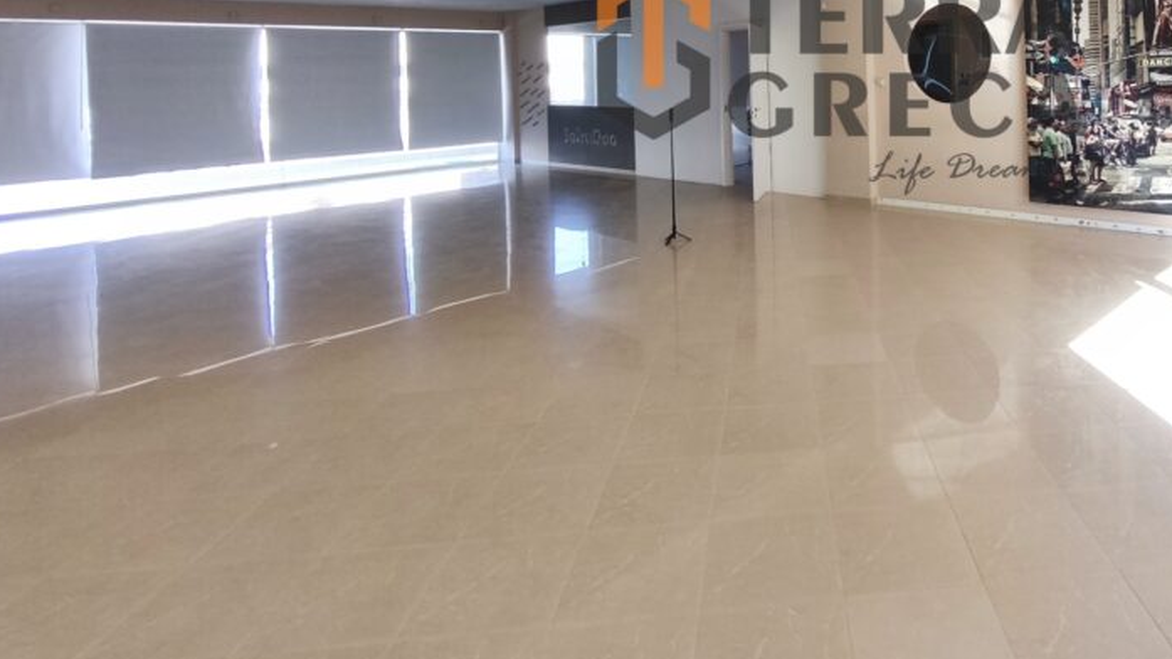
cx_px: 842
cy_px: 79
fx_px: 746
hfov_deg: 72.3
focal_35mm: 24
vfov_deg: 43.9
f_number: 2.2
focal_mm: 1.91
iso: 80
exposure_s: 1/100
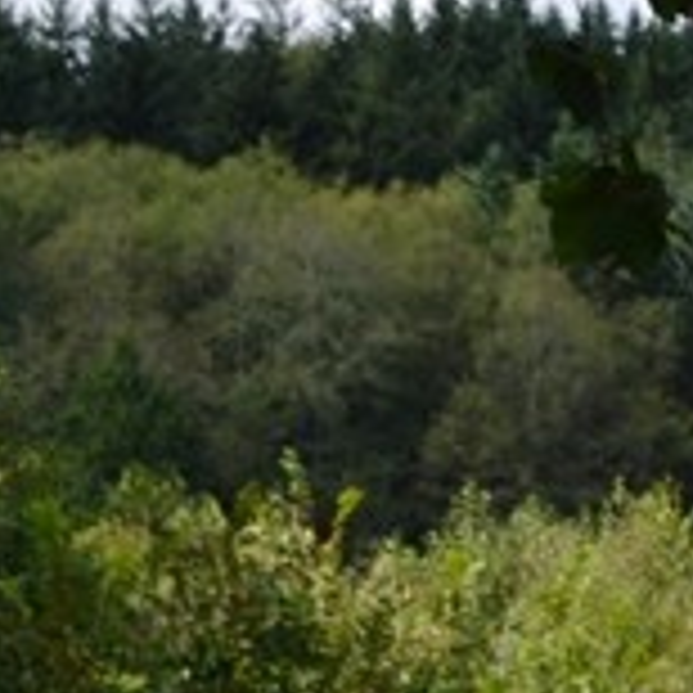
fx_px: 5277
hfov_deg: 7.1
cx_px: 1670
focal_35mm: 233
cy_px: 310
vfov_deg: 7.5
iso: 100
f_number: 7.1
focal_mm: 26
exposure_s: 1/200
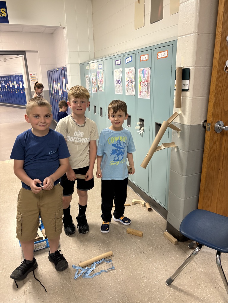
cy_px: 152
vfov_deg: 67.3
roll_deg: +1.9
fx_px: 228
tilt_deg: -17.3
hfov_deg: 53.1
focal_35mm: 26
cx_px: 114
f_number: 1.6
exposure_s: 1/60
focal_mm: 5.96
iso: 250
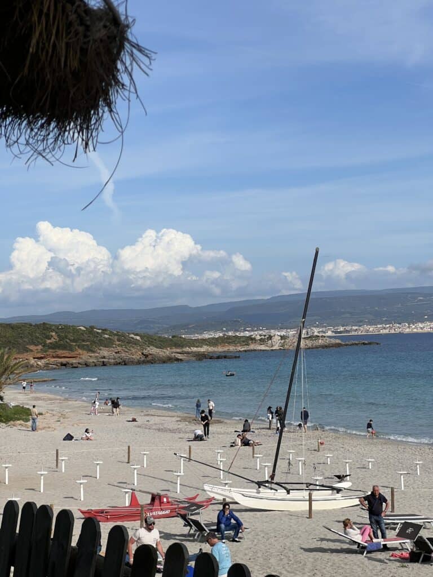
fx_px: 1284
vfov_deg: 25.3
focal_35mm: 77
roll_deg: +2.9
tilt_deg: +2.7
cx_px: 216
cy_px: 288
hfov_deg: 19.1
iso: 32
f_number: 2.8
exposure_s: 1/1429
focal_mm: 9
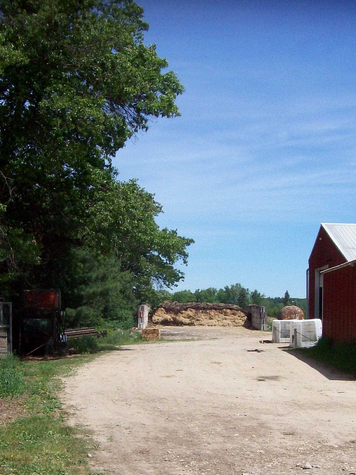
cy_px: 288
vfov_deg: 32.6
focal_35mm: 59
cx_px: 186
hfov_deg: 24.8
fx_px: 809
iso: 80
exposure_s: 1/981
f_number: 4.8
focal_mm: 6
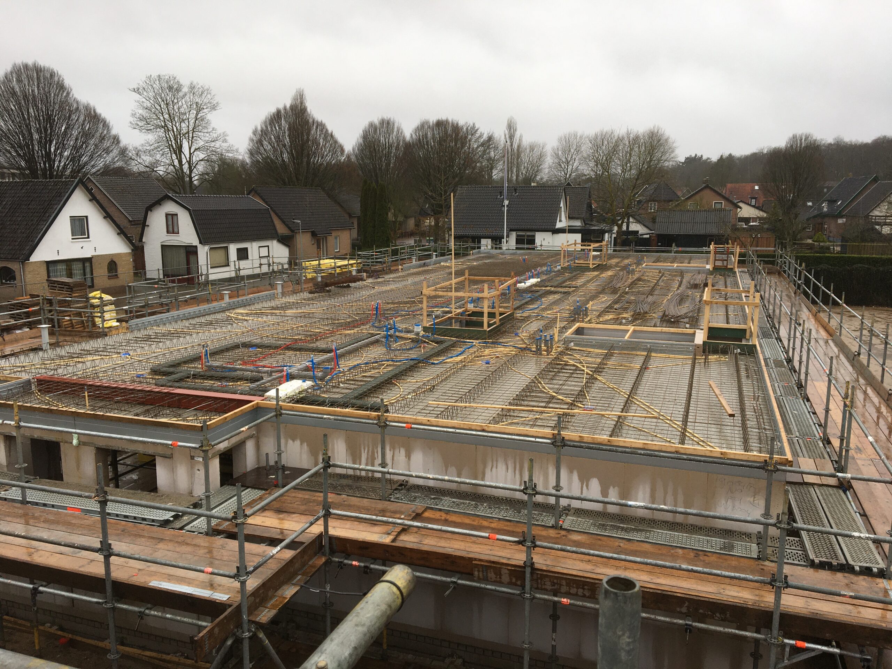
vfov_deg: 48.2
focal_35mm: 29
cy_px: 334
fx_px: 747
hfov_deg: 61.7
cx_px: 446
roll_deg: -0.9
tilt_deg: -9.9
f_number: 2.2
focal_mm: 4.15
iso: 25
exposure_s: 1/158
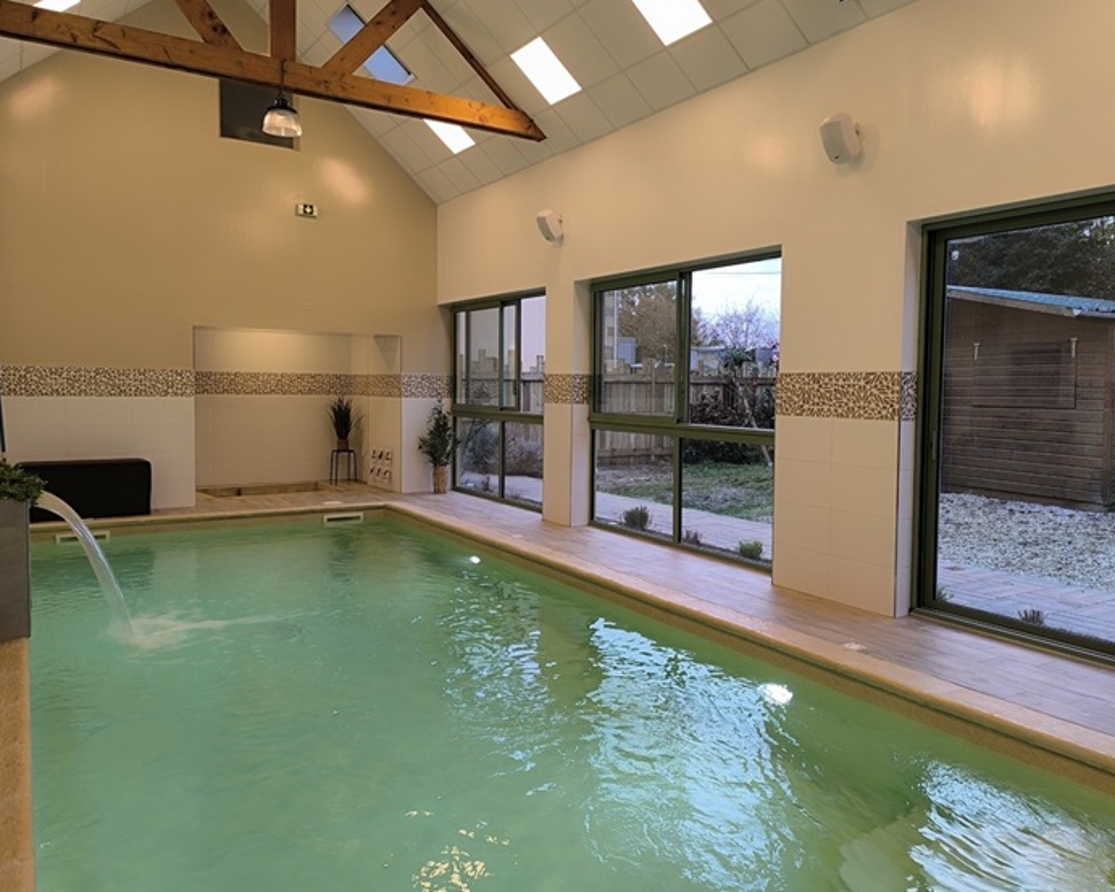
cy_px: 427
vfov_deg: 54.9
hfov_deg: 65.8
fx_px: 858
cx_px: 621
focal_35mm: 26
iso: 160
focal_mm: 6.14
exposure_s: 1/100
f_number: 1.65
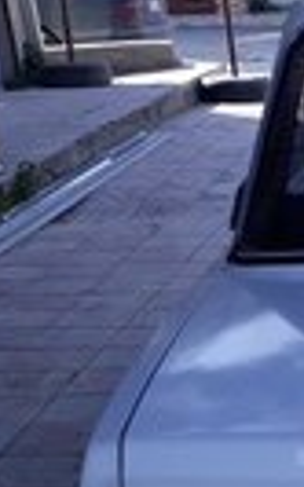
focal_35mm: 107
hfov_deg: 11.2
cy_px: 491
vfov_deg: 18.9
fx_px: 1420
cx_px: 579
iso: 40
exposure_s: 1/503
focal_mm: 3.6
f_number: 1.9
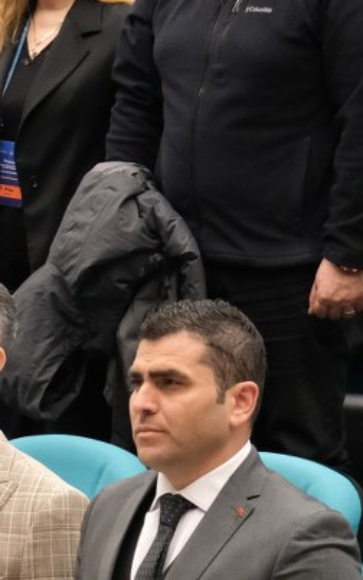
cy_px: 391
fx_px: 4146
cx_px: -593
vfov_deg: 8.0
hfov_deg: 4.8
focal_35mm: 262
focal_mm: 42.9
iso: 3200
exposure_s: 1/60
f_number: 4
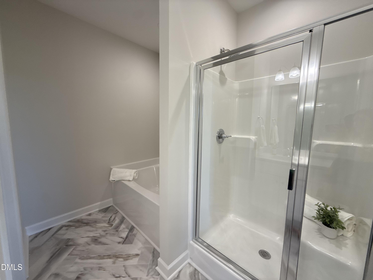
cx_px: 186
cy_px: 140
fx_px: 151
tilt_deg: -5.8
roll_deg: -1.0
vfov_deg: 85.7
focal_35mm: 14
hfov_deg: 102.1
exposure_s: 1/120
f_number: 2.2
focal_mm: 2.22
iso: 125
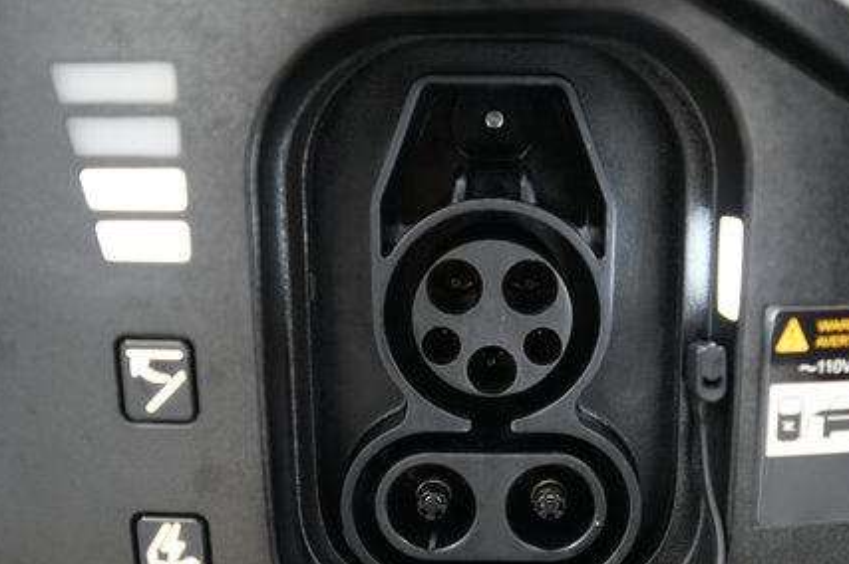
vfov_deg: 31.7
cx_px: 497
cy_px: 342
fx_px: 990
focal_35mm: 42
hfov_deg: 46.2
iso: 1000
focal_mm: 28
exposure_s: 1/30
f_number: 2.8
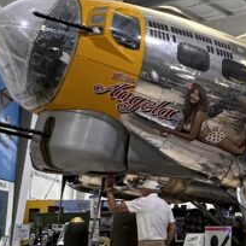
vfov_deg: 27.6
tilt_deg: +7.5
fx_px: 498
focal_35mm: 62
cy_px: 160
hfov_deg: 22.5
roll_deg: -0.3
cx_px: 374
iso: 200
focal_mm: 2.22
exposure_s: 1/60
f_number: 2.2
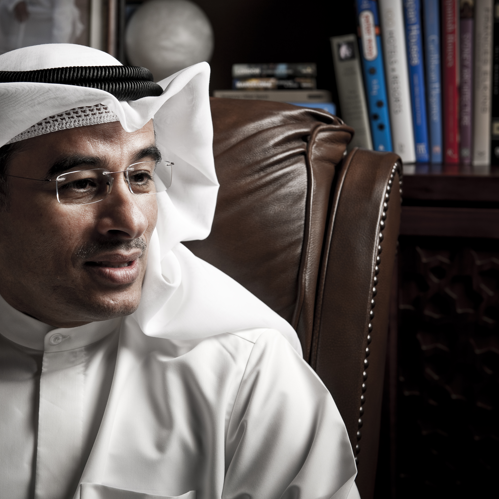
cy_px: 250
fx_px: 1207
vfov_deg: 23.4
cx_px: 185
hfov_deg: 23.3
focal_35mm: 74
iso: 100
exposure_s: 1/160
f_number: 6.3
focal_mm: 58
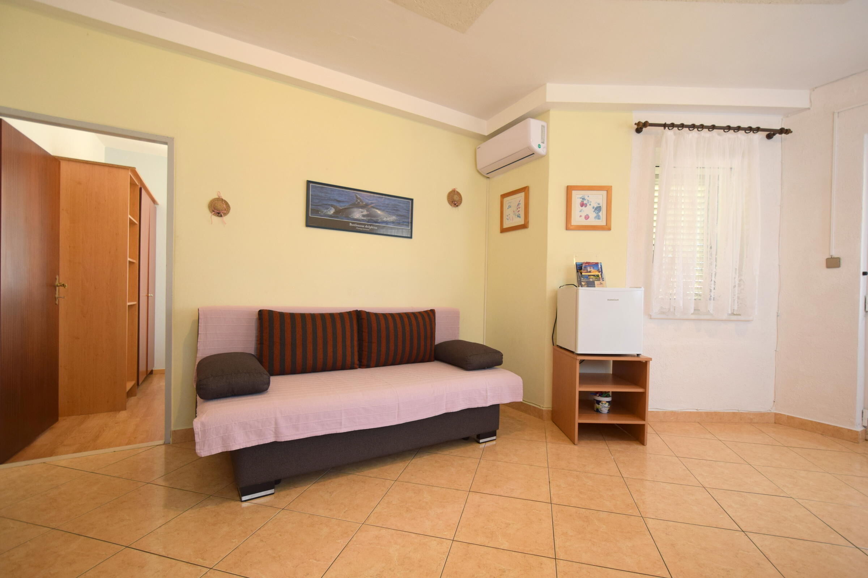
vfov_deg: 77.3
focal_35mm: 15
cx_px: 434
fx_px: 362
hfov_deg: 100.4
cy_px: 289
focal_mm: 10
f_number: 4
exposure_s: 1/60
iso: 560
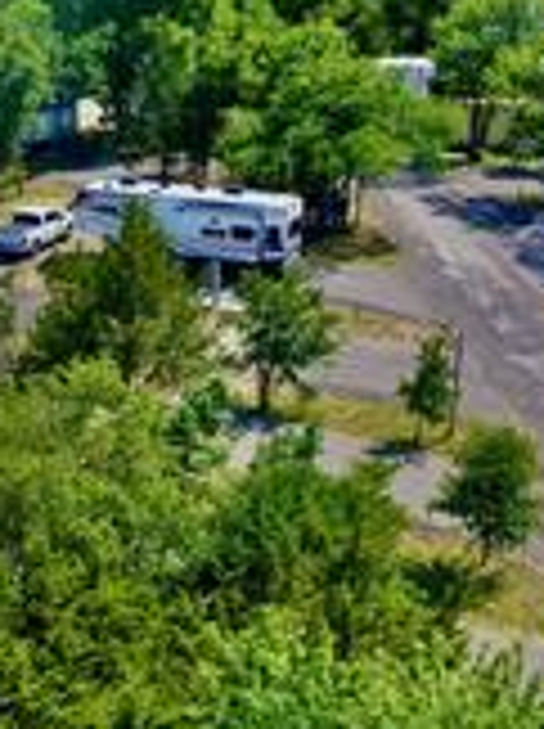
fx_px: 1345
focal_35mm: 64
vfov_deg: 30.3
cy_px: 320
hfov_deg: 21.8
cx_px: -36
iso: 100
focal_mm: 10.26
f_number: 5
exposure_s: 1/320
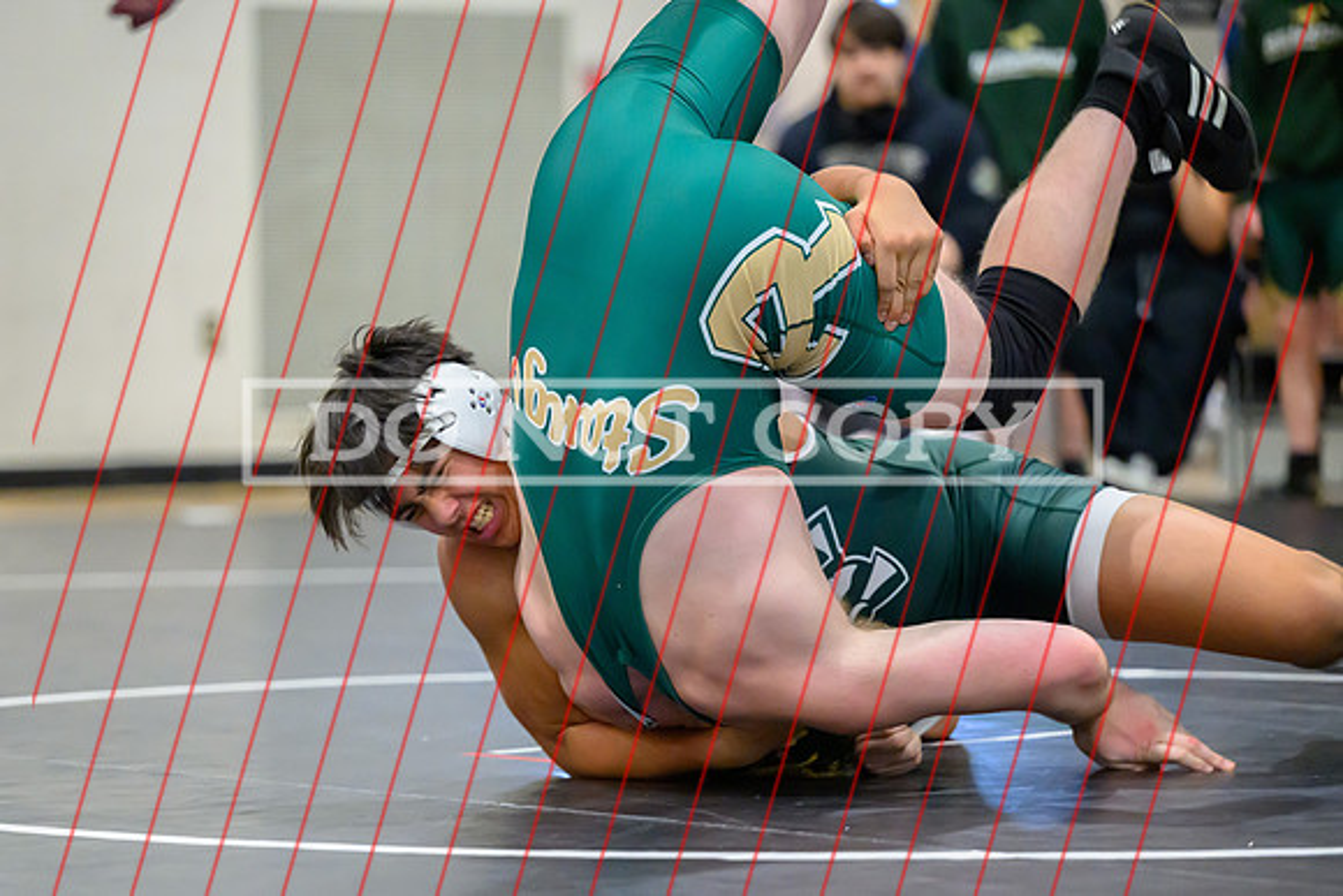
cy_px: 507
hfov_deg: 12.3
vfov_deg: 8.2
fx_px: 6254
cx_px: 556
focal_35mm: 168
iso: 6400
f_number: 2.8
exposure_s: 1/640
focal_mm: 140
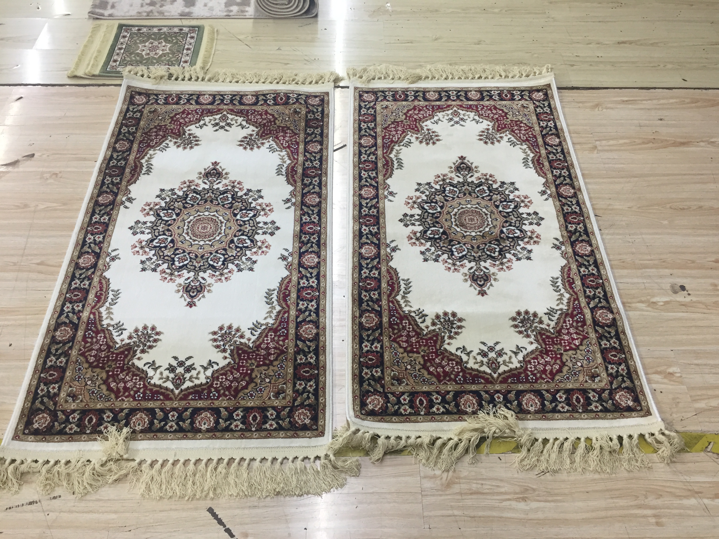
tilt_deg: -52.3
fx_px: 602
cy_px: 270
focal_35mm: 29
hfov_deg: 61.7
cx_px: 360
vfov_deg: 48.2
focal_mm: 4.15
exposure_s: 1/33
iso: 100
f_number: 2.2
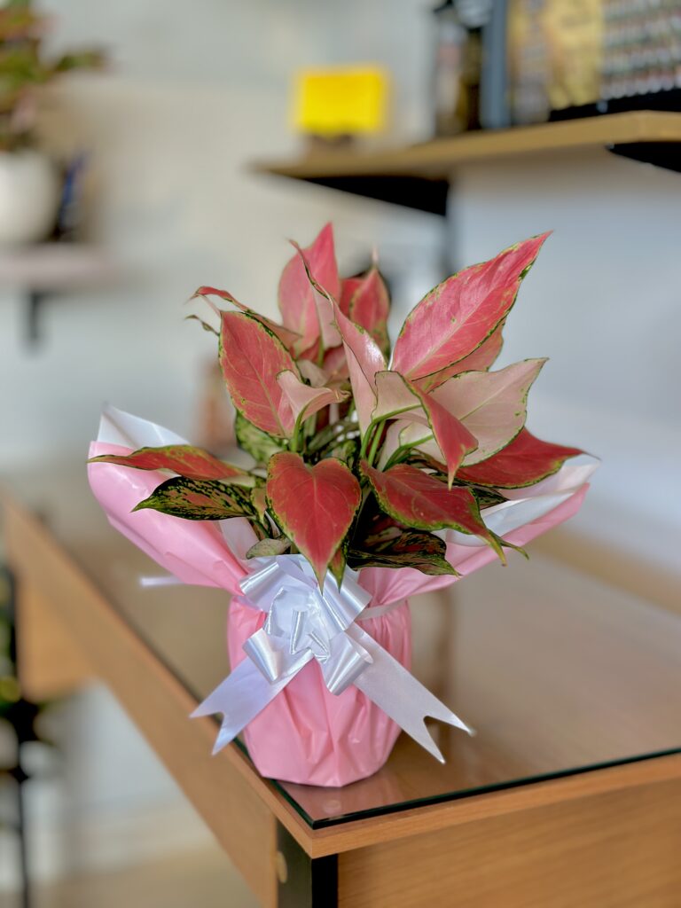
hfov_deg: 30.3
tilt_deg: -10.3
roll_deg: -0.4
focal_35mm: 48
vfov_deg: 39.7
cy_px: 454
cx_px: 340
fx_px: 1259
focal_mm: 6.86
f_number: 1.78
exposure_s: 1/120
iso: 64
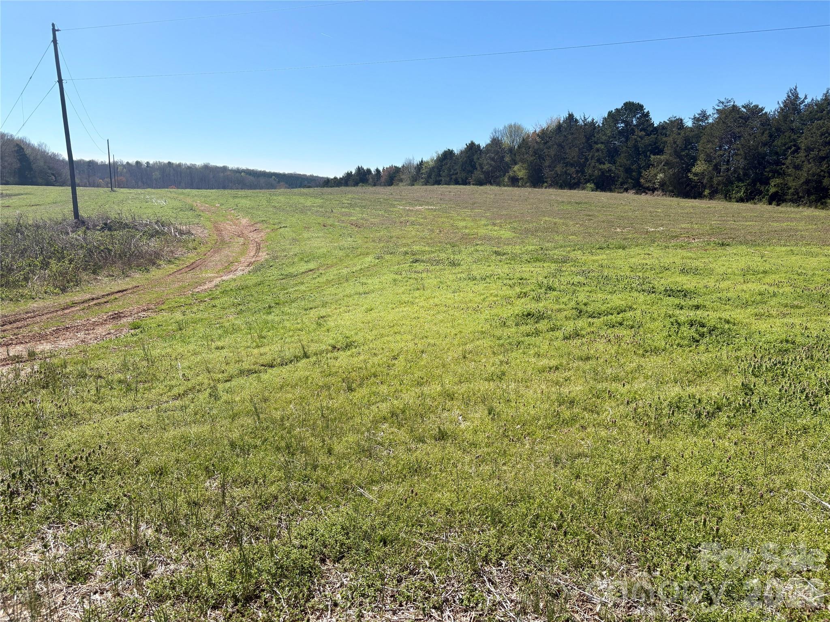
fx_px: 623
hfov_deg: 67.3
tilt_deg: -10.2
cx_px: 415
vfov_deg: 53.1
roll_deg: -1.9
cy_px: 311
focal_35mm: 26
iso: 50
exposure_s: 1/4329
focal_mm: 5.96
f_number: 1.6
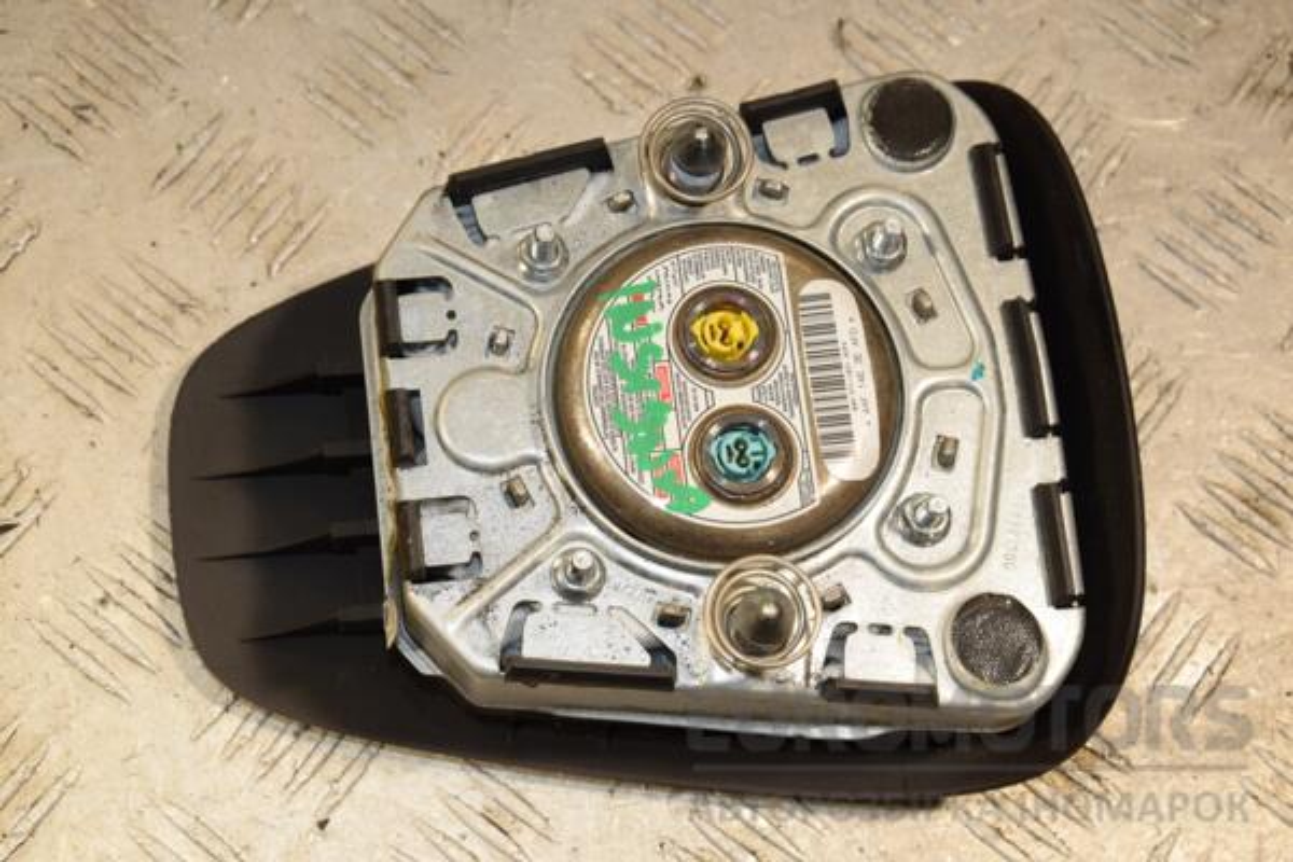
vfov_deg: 20.2
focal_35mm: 68
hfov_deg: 29.9
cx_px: 646
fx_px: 2424
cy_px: 431
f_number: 8
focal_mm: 45
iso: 800
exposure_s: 1/200
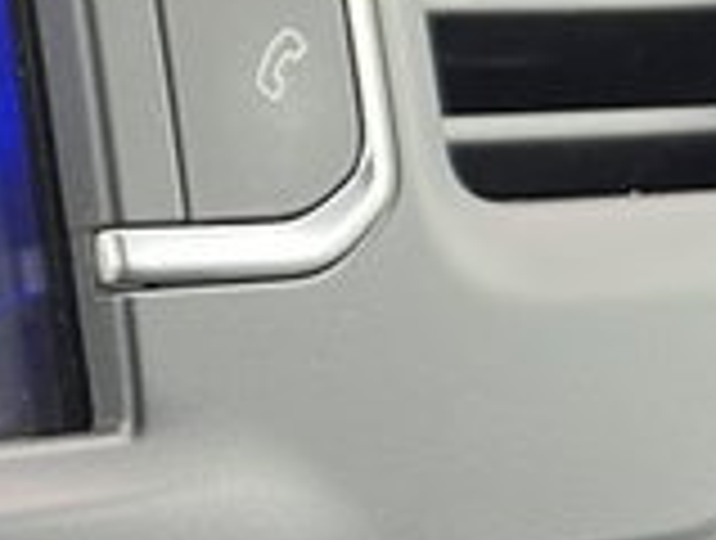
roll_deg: -0.6
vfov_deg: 11.9
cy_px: 99
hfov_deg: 13.2
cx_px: -824
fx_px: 2571
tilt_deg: -10.7
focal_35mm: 124
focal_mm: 5.1
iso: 160
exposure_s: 1/60
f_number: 1.6
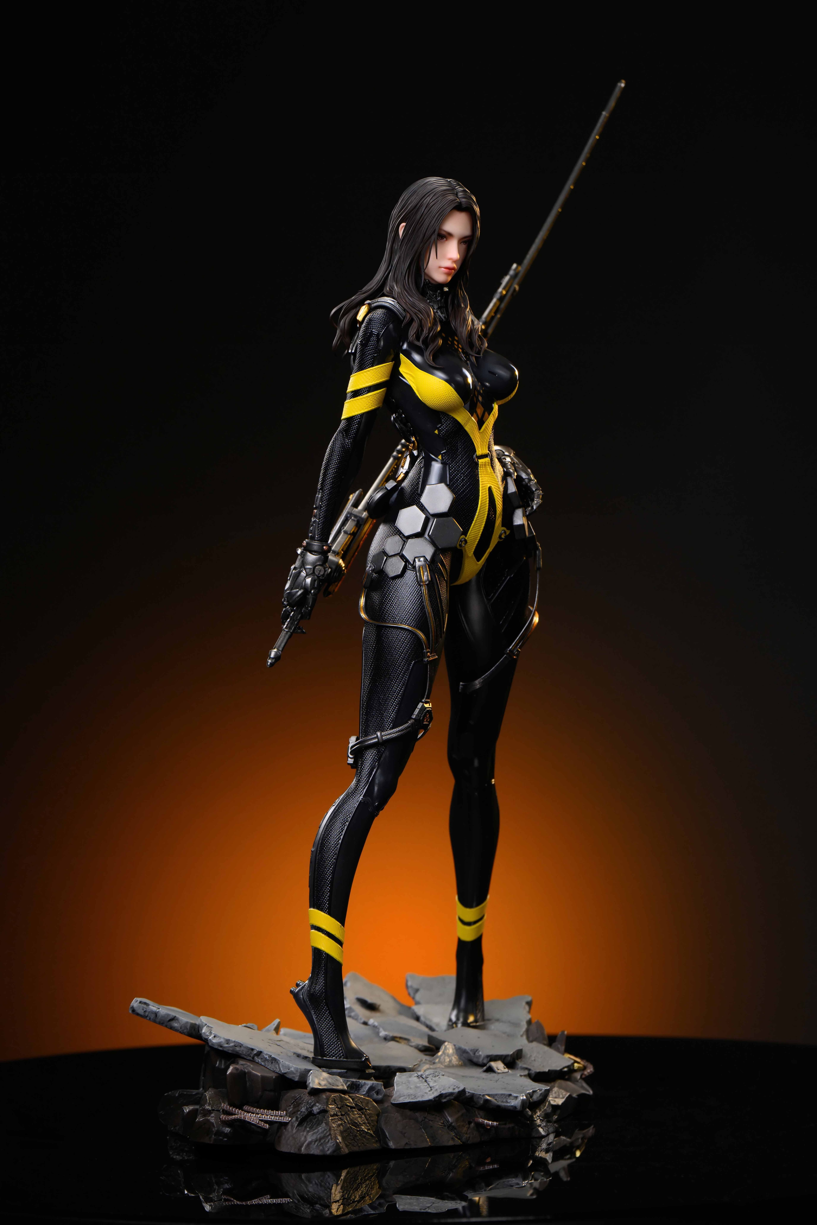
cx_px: 408
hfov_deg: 10.2
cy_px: 612
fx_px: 4595
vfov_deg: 15.2
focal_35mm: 135
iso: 400
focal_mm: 135
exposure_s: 1/100
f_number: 8
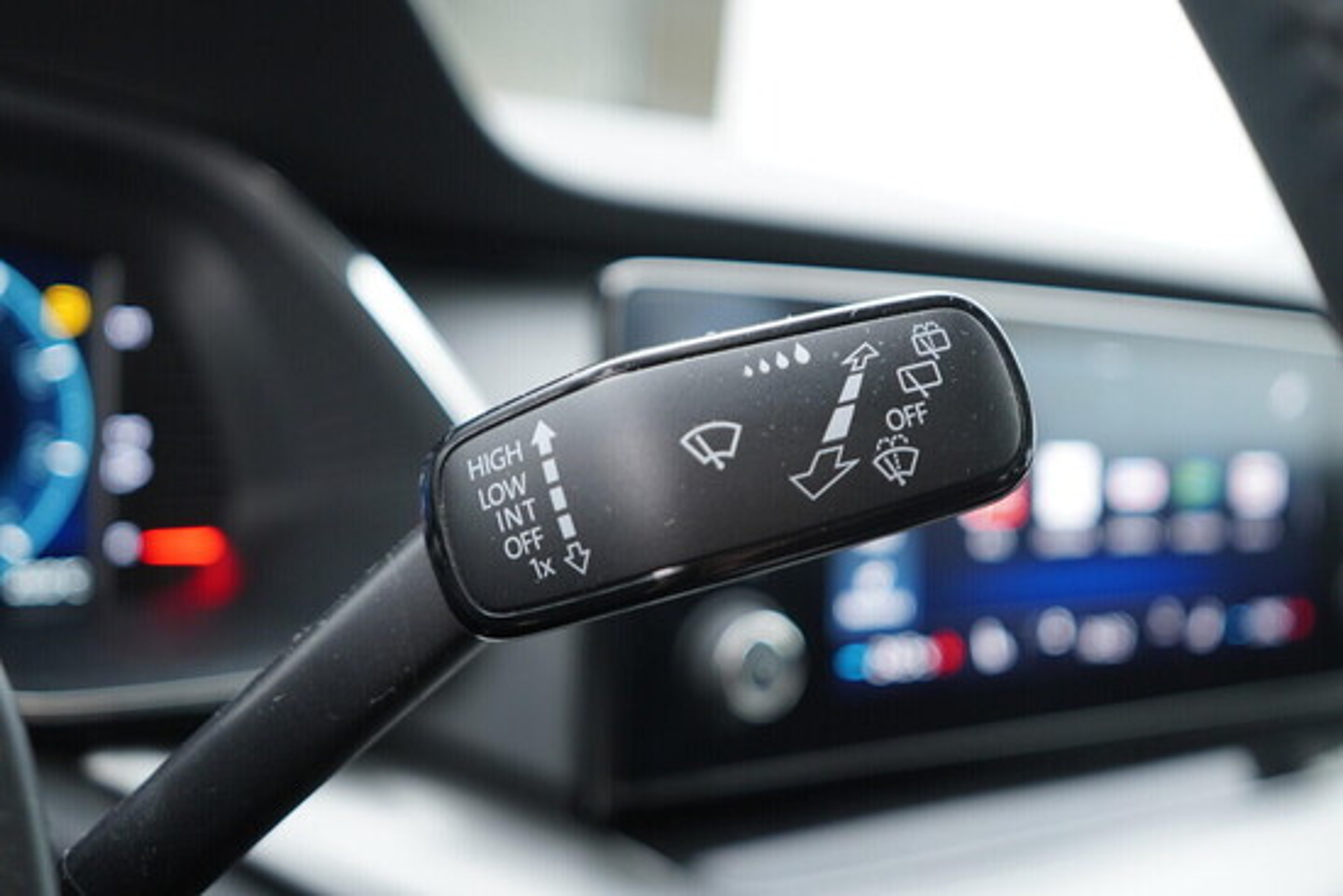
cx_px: 672
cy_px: 448
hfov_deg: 53.1
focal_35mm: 36
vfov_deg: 36.9
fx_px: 1343
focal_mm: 24
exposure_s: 1/40
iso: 320
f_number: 2.8
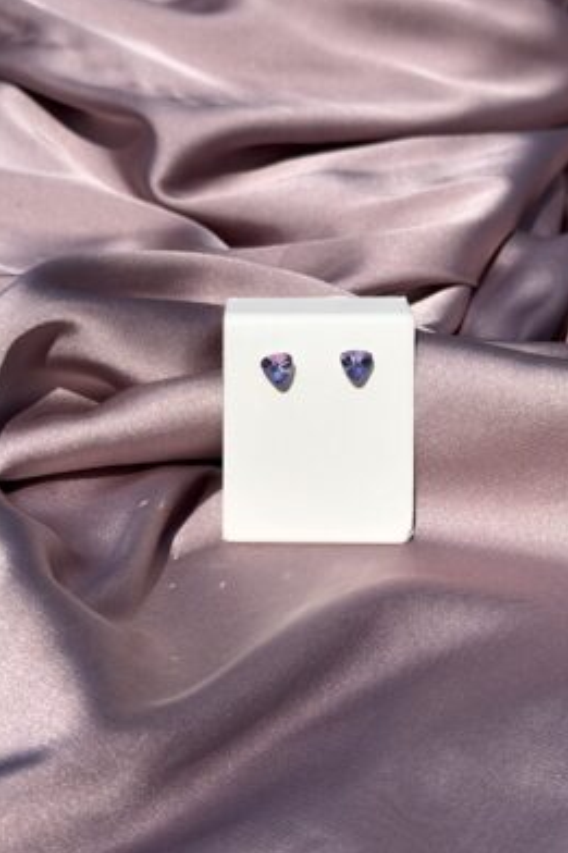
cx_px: 320
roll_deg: -1.2
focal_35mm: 51
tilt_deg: -33.3
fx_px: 1208
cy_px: 420
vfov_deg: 38.9
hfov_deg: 26.4
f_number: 1.78
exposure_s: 1/16129
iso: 80
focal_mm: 6.76
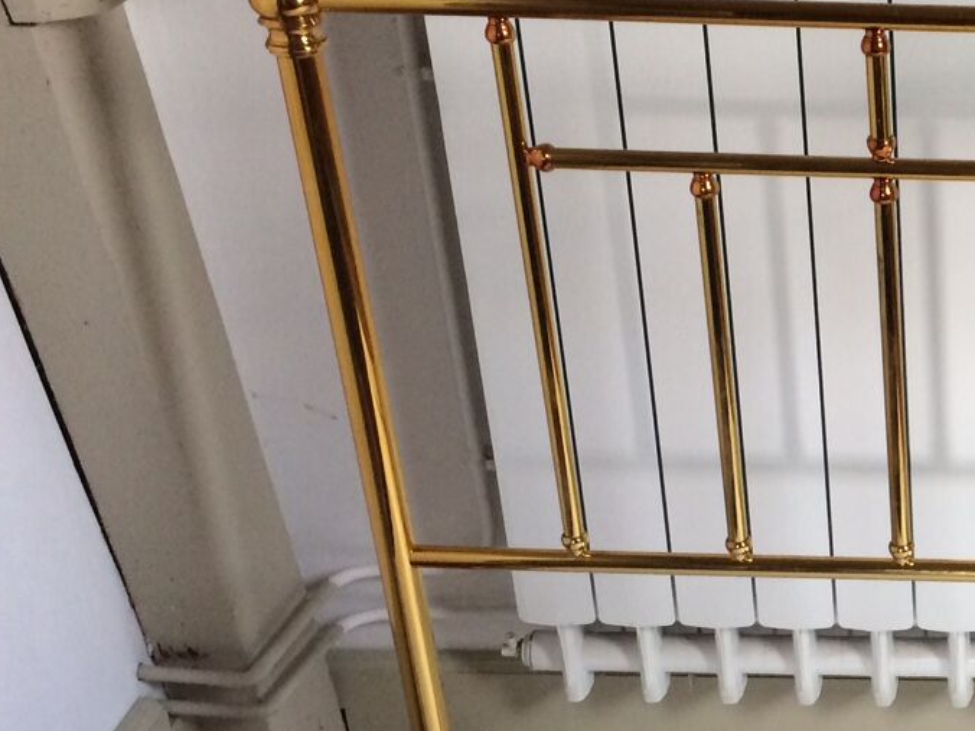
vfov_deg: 20.9
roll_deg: -2.1
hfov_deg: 25.3
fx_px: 1972
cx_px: 1138
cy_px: 522
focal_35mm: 70
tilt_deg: -29.0
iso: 125
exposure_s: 1/33
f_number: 2.2
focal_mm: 4.15
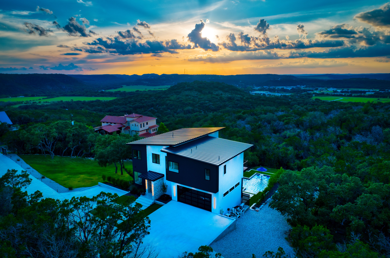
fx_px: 259
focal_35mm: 24
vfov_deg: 52.9
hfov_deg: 73.9
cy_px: 129
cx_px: 195
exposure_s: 1/60
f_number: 4.5
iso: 100
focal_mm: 8.8
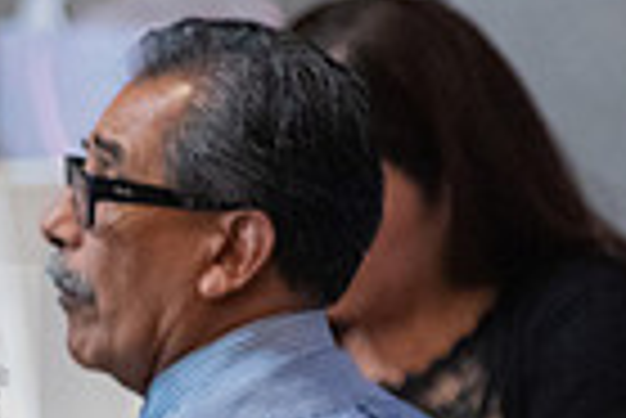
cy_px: 371
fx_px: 14552
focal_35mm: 836
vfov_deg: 1.6
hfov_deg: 2.5
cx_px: -342
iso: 2000
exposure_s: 1/125
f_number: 2.8
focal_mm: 200
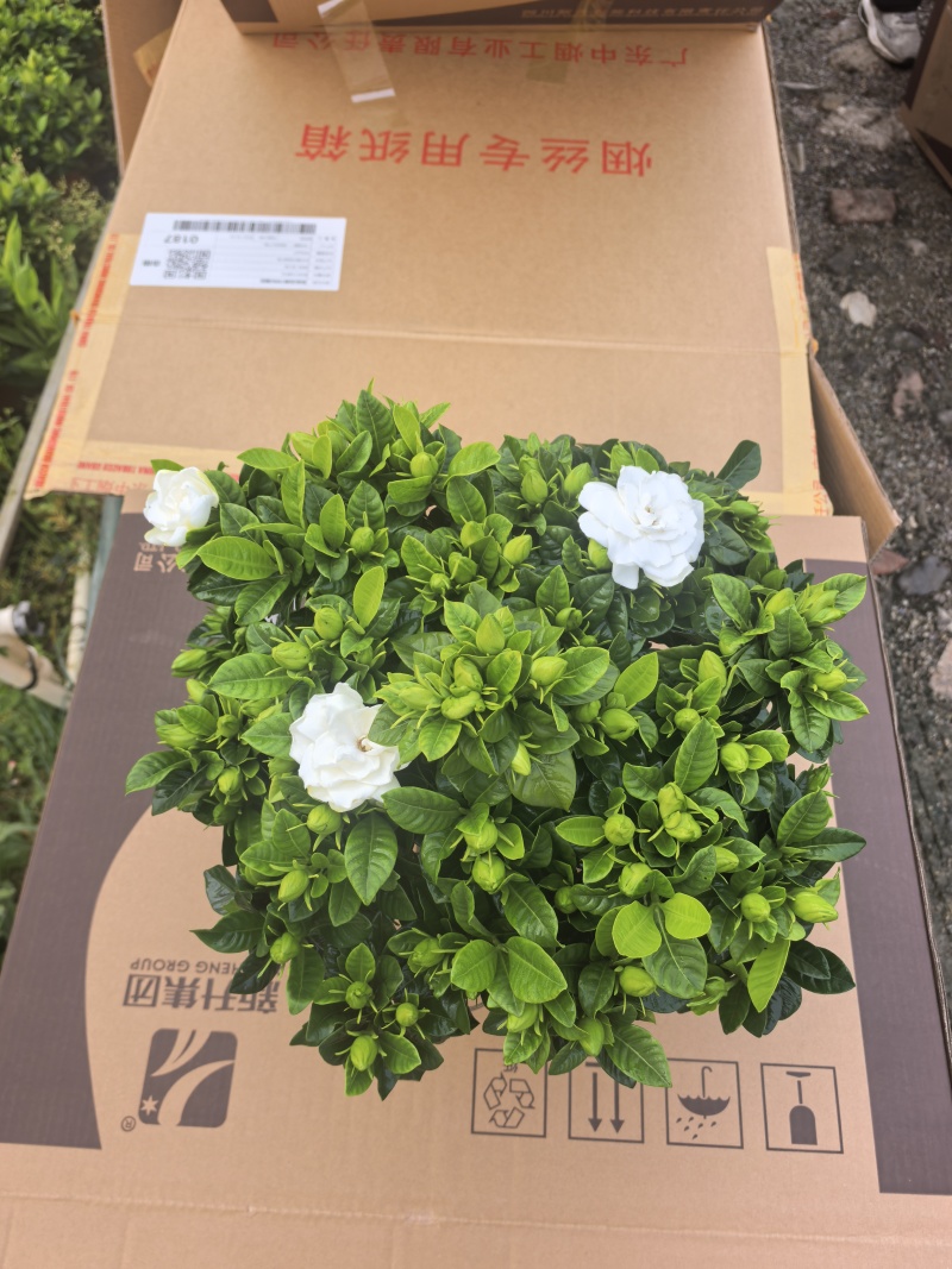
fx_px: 954
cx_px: 476
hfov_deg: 53.1
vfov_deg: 67.3
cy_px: 634
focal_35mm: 26
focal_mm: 5.75
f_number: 2
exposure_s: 1/253
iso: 50
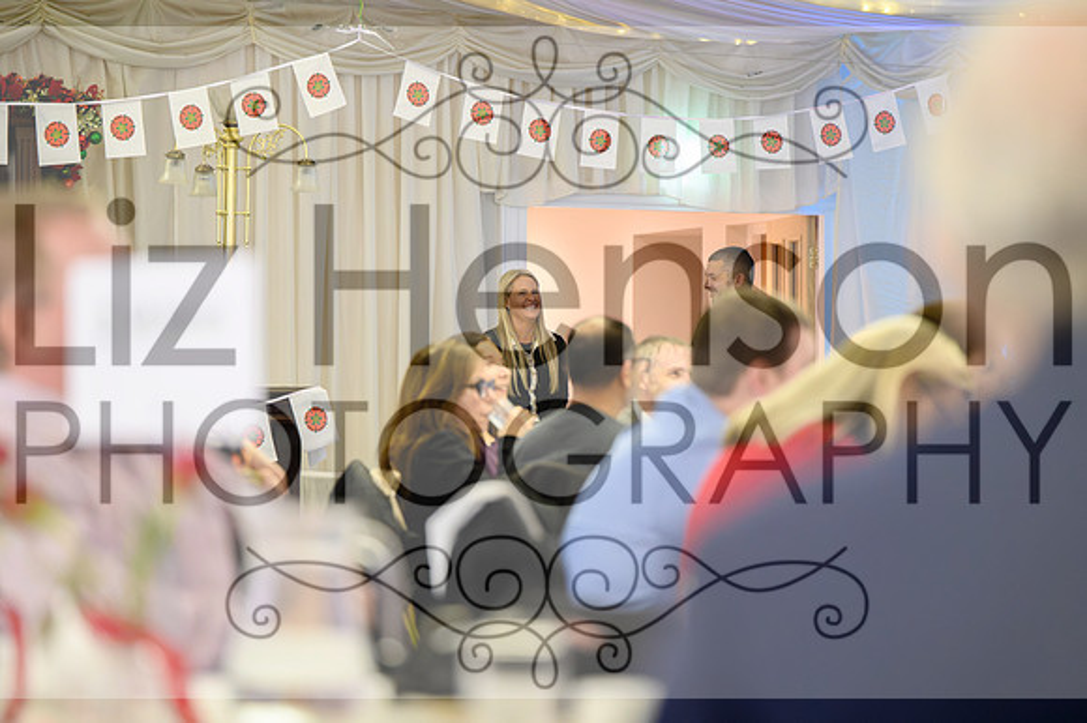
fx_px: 3319
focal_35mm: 110
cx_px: 544
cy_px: 362
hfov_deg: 18.6
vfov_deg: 12.4
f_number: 2.8
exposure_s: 1/200
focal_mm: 110
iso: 12800
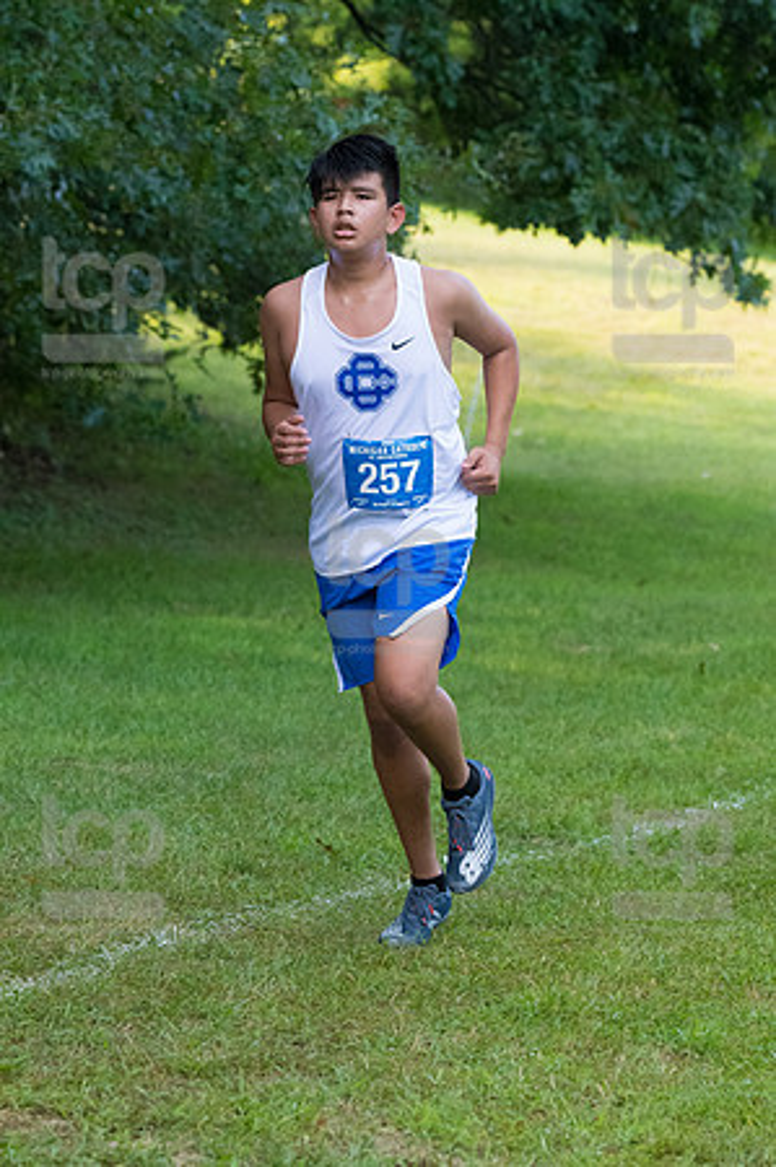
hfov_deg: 7.5
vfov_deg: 11.2
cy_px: 584
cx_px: 388
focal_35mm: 183
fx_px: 5930
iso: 3200
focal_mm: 122
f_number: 5
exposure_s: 1/1600
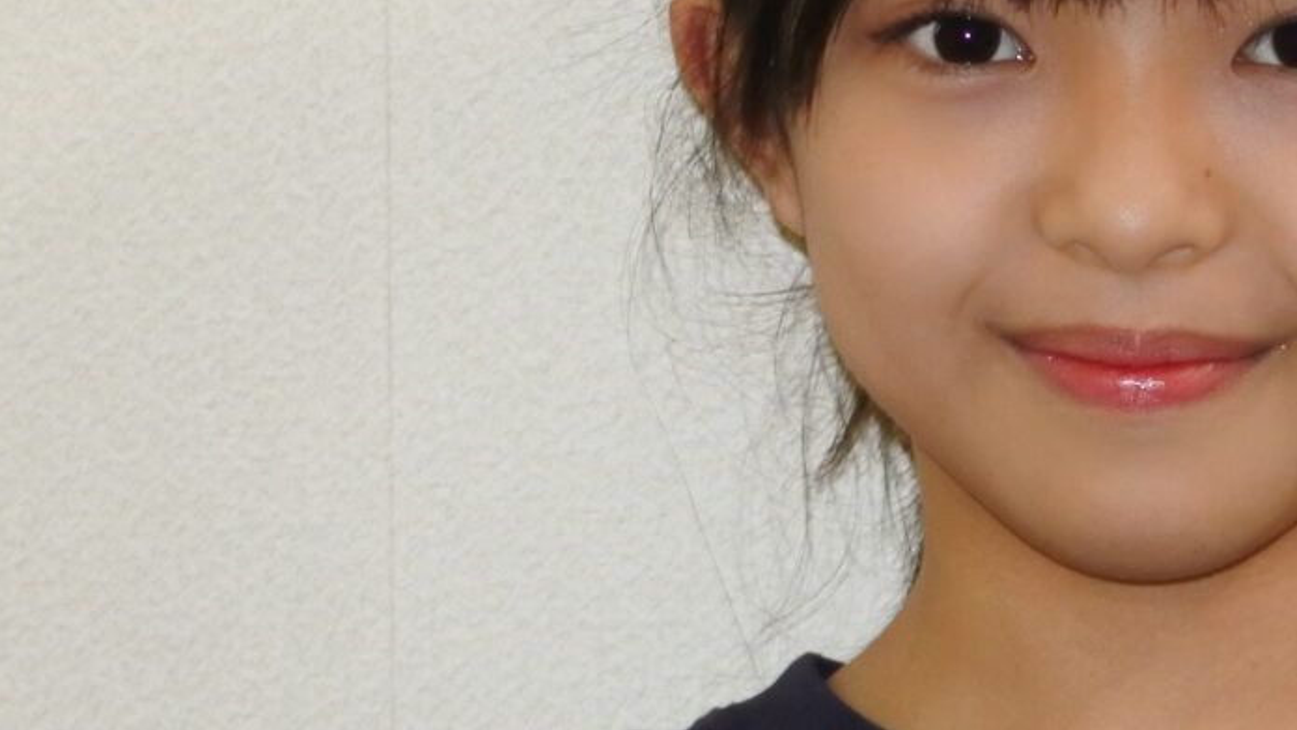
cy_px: 531
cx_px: 1179
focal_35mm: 189
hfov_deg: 11.3
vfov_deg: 6.4
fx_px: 6500
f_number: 2
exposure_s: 1/60
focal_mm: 18.5
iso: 640
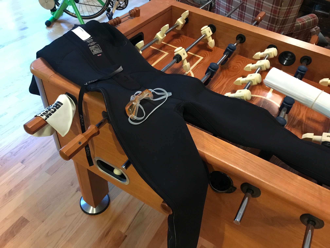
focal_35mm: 28
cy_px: 124
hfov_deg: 63.4
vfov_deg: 49.7
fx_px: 267
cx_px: 165
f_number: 1.8
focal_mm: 3.99
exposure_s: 1/5
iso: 100
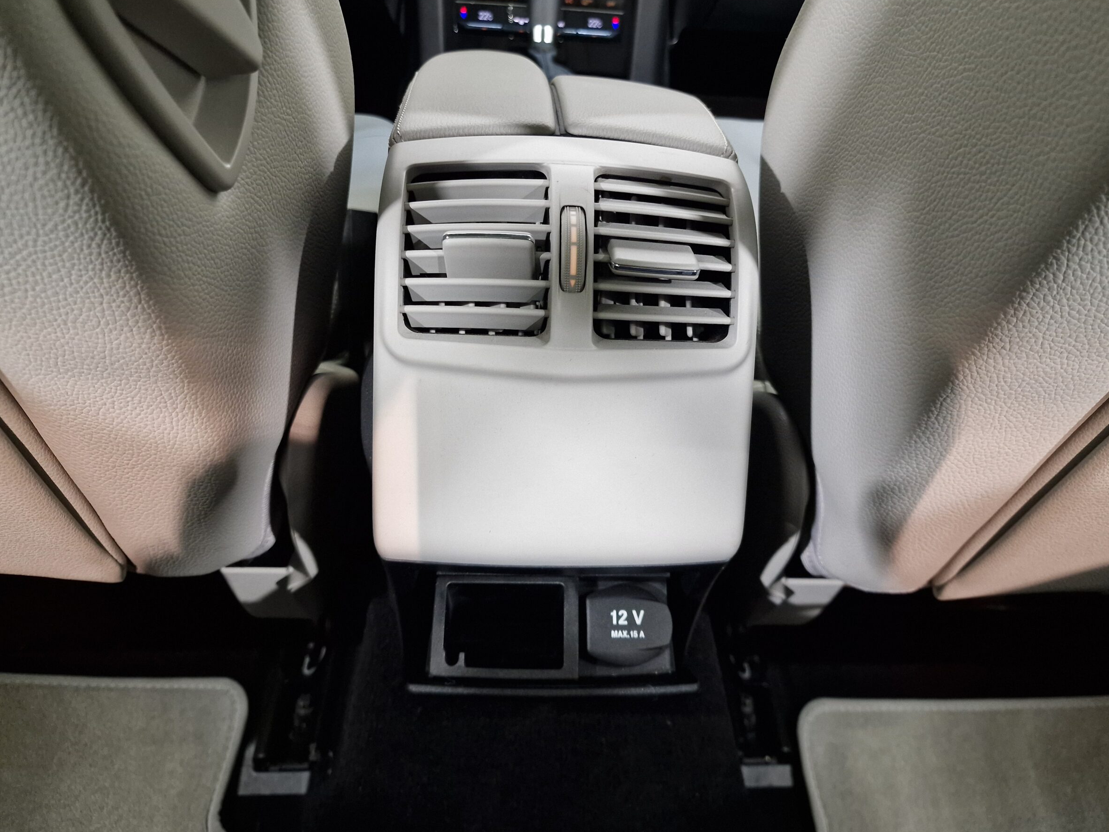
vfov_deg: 54.9
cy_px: 416
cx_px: 587
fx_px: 801
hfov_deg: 69.3
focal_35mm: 25
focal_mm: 6.4
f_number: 1.8
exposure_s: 1/33
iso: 400
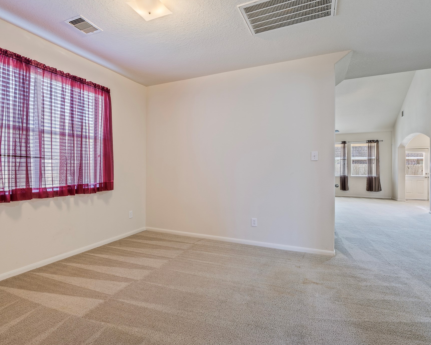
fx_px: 242
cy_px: 170
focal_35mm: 19
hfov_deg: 83.1
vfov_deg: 70.9
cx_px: 196
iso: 125
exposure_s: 1/2
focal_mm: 16
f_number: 6.3
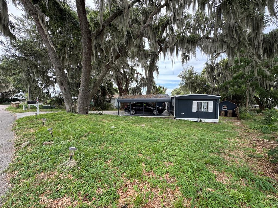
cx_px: 139
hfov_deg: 102.1
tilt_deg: -3.0
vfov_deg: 85.7
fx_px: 112
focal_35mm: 14
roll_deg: -0.1
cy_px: 104
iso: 40
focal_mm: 2.22
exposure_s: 1/307
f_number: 2.2
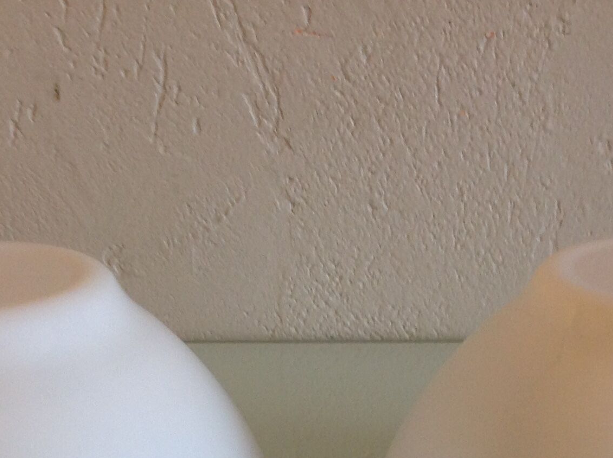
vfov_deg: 17.7
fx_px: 1415
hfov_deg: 24.5
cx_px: 303
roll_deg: +1.1
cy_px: 521
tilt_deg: -26.6
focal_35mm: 80
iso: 80
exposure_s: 1/17
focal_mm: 4.28
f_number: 2.4
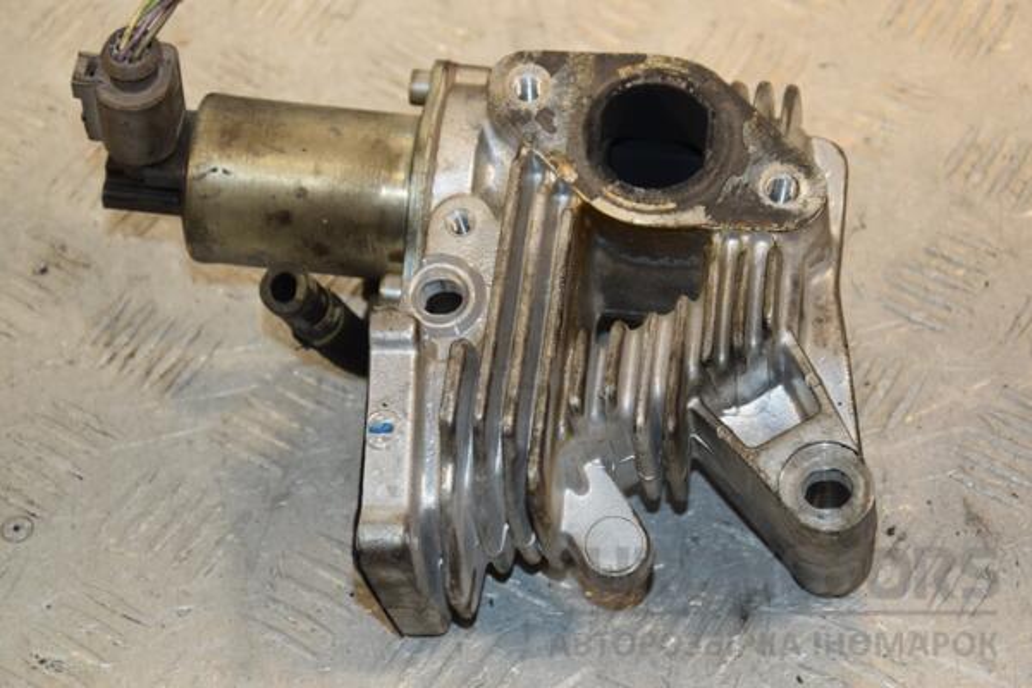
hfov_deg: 20.6
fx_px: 2838
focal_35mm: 99
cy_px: 344
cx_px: 516
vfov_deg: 13.8
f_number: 6.3
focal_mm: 66
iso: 800
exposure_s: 1/200
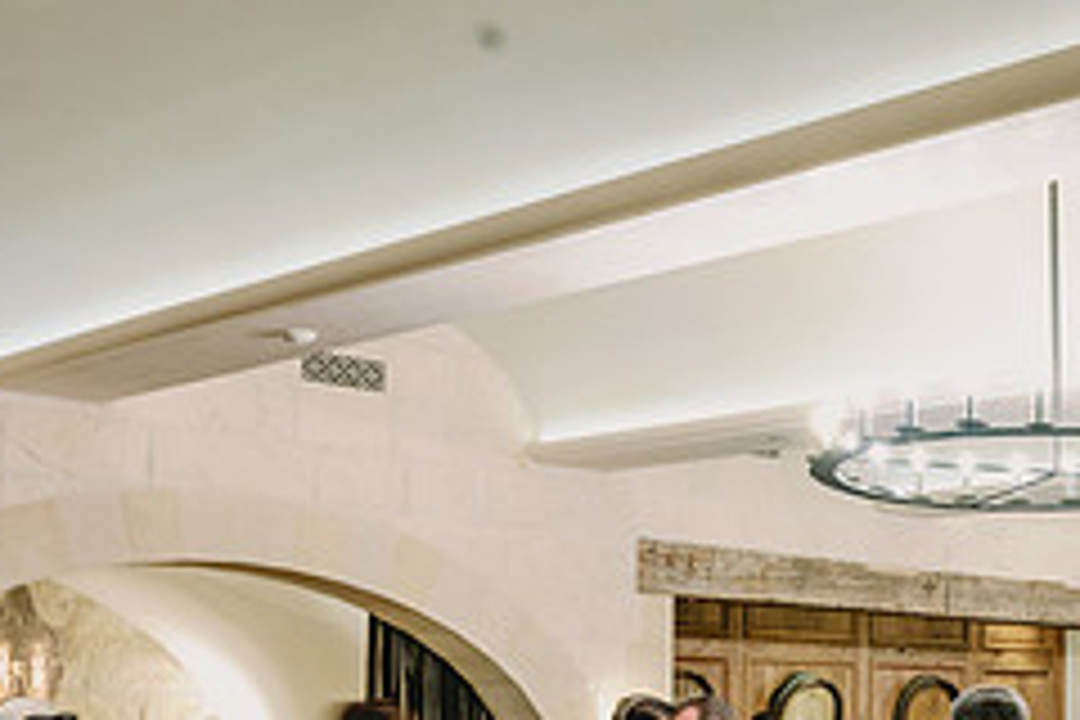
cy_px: 655
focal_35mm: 58
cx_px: 1166
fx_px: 1740
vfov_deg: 22.8
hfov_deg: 31.0
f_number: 7.1
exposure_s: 1/8
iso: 640
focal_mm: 24
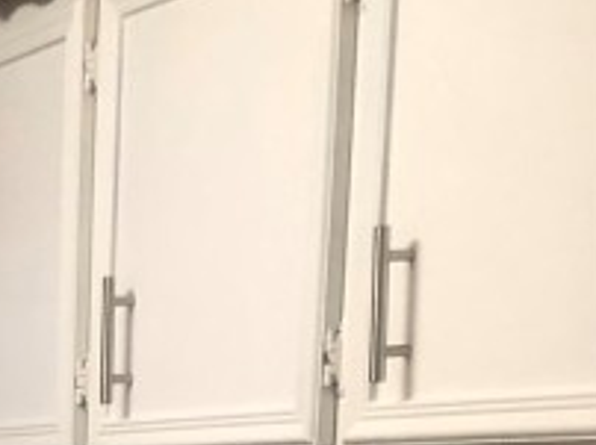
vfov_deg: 9.6
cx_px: -897
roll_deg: -0.5
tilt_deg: -9.6
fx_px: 2442
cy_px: 931
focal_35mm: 142
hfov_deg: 11.3
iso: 40
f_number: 1.8
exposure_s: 1/17
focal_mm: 4
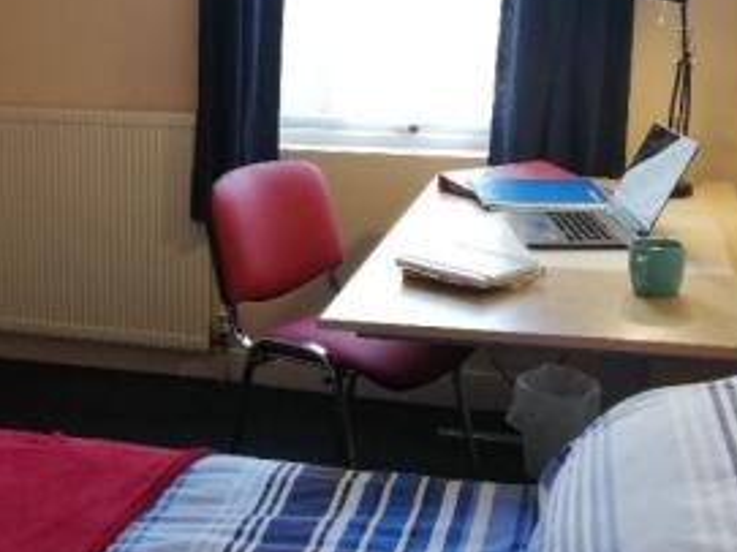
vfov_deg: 26.0
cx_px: 135
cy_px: 203
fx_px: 1192
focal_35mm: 56
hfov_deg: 33.3
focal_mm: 3.81
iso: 160
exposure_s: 1/33.3
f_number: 2.2
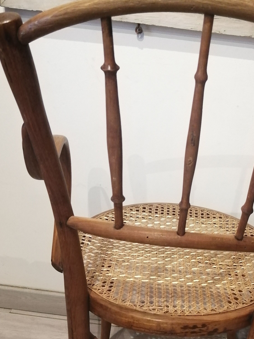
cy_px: 225
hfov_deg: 32.2
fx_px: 430
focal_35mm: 44
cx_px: 196
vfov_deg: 42.4
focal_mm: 3.46
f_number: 1.8
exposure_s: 1/20
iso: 500
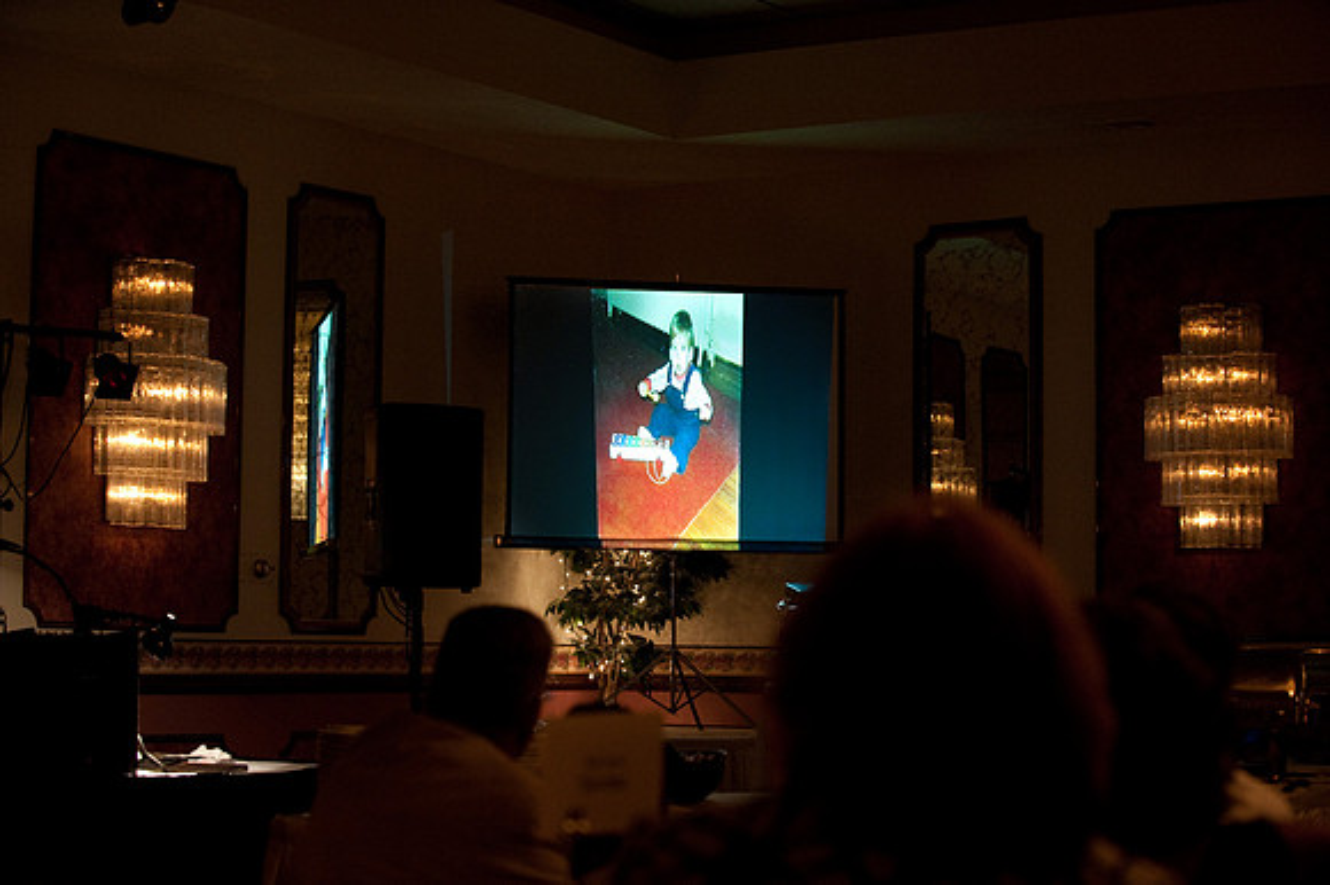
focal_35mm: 70
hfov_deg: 28.9
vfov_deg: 19.4
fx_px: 2585
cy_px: 442
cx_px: 665
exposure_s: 1/50
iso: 2000
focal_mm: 70
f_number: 4.5
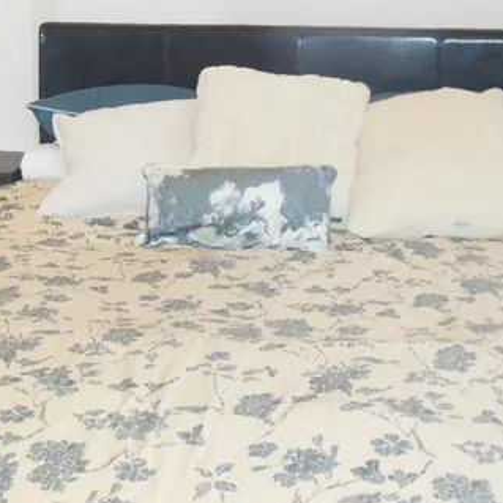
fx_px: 1167
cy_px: 49
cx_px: 136
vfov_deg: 23.7
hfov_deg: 24.1
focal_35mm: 71
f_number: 3.2
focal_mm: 4.5
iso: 400
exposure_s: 1/25
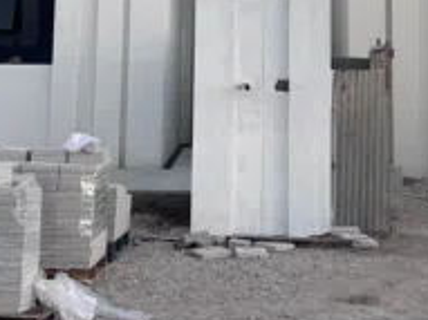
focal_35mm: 87
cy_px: -78
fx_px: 1075
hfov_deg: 22.5
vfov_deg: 16.2
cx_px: 224
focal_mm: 5.7
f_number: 1.5
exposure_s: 1/150
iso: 32
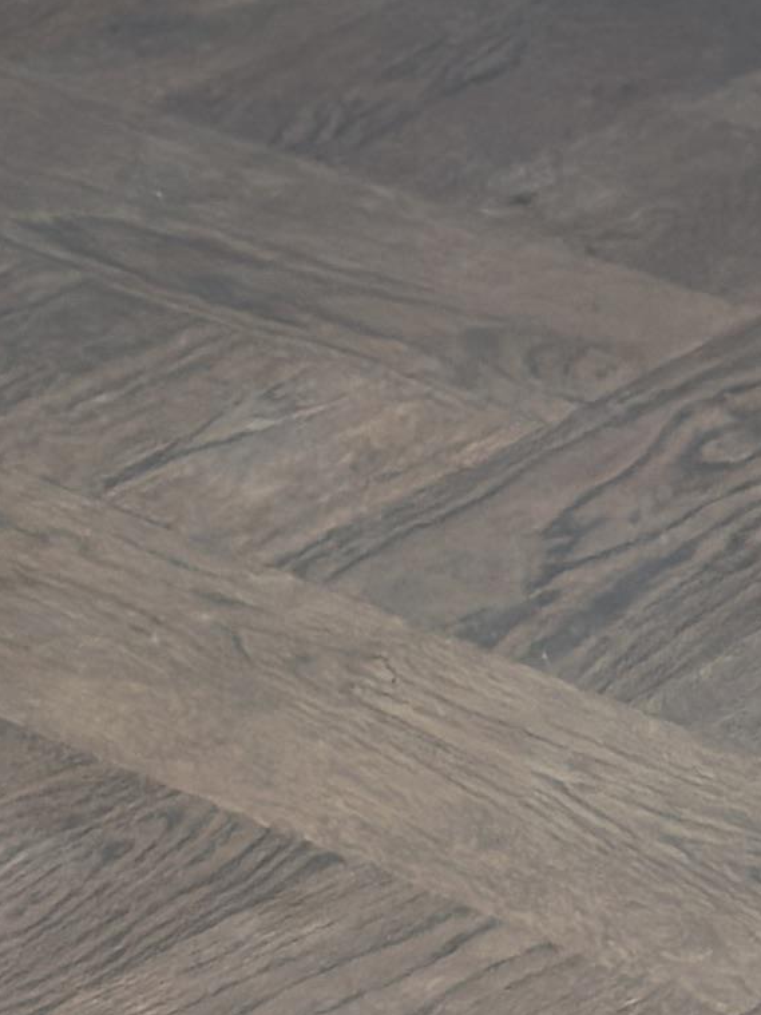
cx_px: -871
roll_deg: +2.0
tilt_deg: -20.1
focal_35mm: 255
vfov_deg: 7.3
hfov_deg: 5.7
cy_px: -1462
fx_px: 7477
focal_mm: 6.86
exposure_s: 1/97
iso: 125
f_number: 1.78
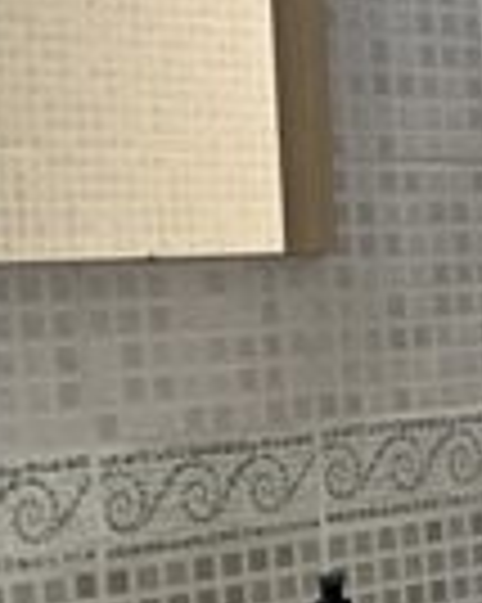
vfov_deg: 12.6
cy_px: 472
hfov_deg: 8.8
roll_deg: +1.5
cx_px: 1306
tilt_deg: -6.8
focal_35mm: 152
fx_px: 2714
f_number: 1.6
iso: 125
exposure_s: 1/100
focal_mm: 5.1
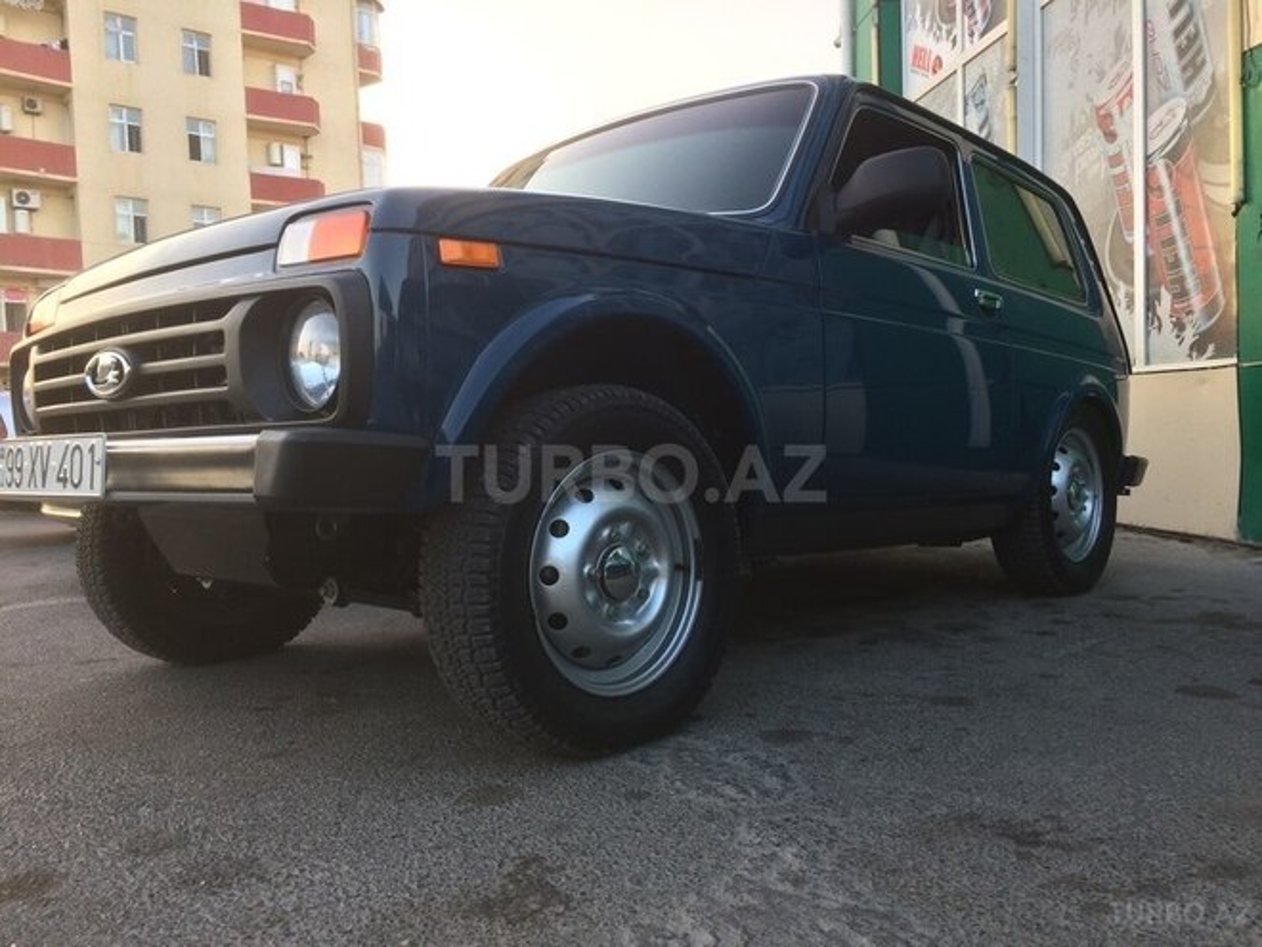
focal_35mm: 29
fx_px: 1057
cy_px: 474
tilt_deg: -3.0
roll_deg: +2.0
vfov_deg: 48.2
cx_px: 631
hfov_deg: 61.7
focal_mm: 4.15
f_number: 2.2
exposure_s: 1/100
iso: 50
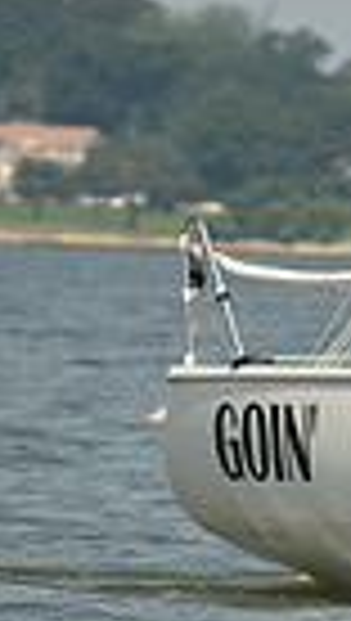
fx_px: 29064
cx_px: 1296
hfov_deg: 0.7
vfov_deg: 1.2
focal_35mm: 1763
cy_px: 349
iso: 320
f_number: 9
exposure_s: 1/1250
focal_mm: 400
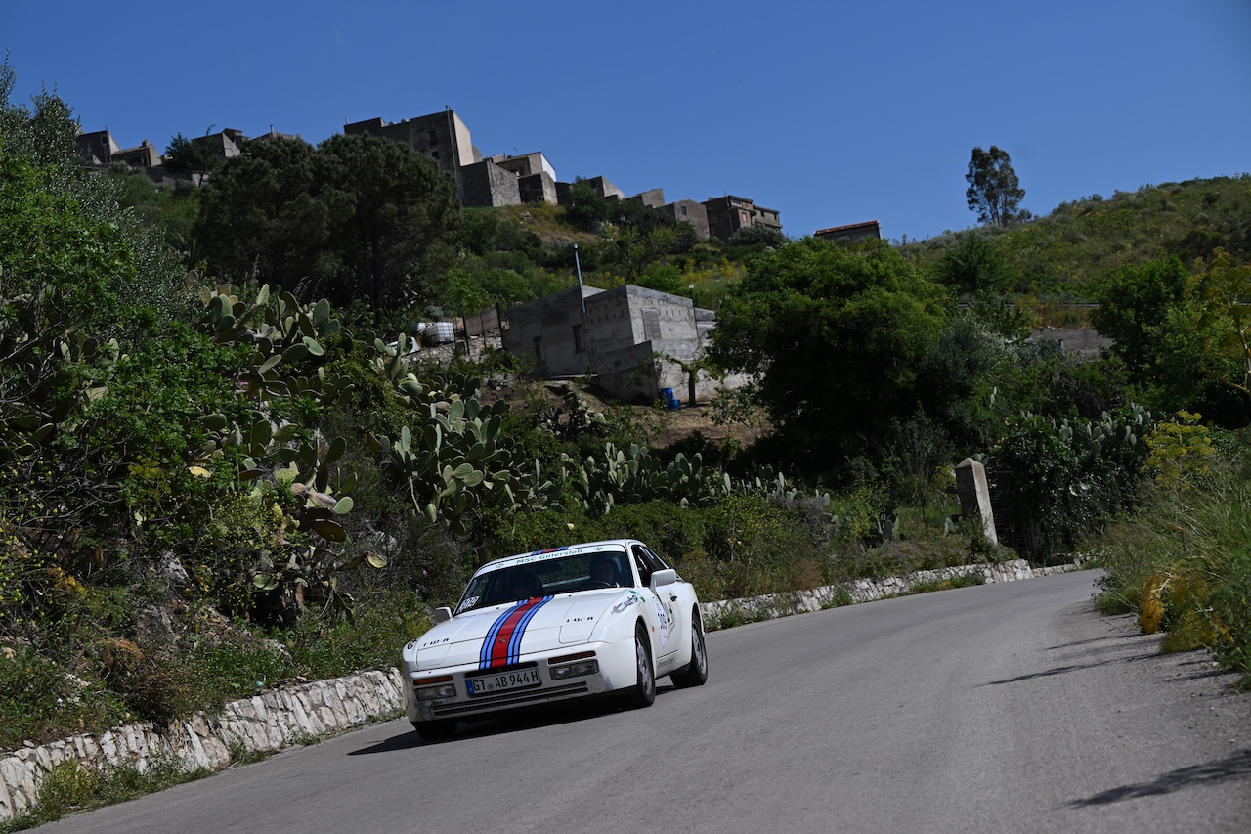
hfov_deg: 28.8
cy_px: 417
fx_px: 2432
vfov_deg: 19.5
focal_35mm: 70
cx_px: 626
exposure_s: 1/800
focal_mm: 70
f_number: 5.6
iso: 64
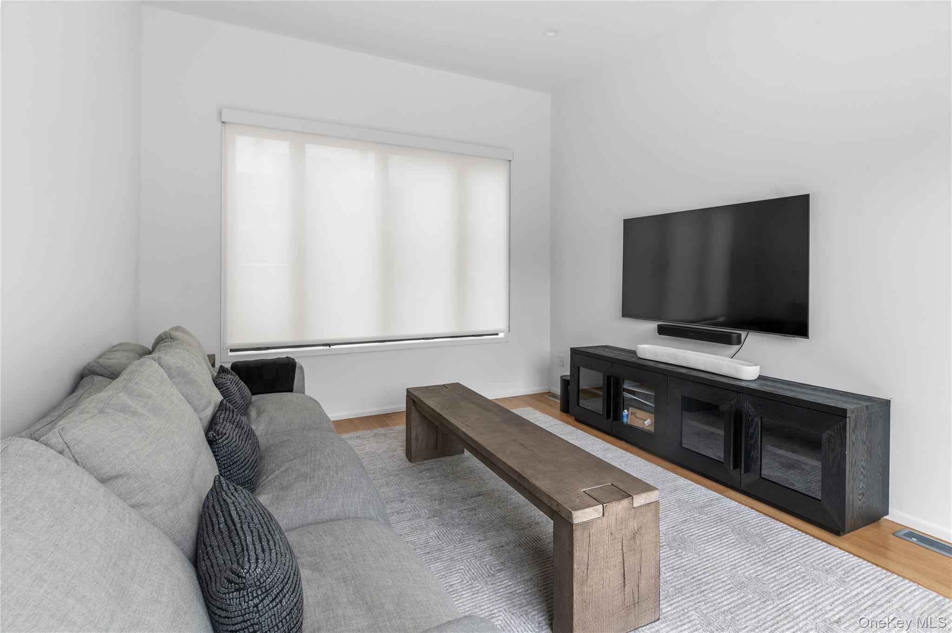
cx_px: 476
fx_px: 449
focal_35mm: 17
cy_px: 316
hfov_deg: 93.3
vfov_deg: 70.3
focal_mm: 17
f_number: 7.1
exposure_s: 1/40
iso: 320
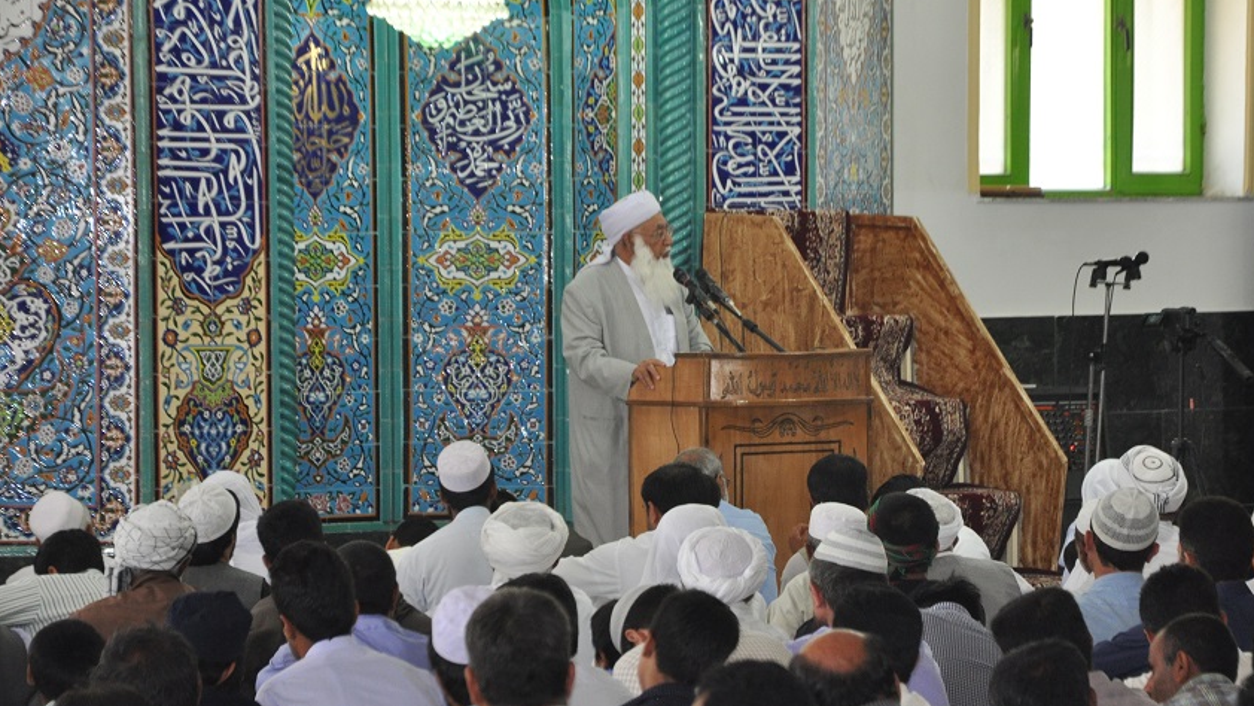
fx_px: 6506
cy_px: 389
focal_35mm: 196
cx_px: 670
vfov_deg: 6.2
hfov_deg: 11.0
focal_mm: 105
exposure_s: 1/60
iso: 800
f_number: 5.6
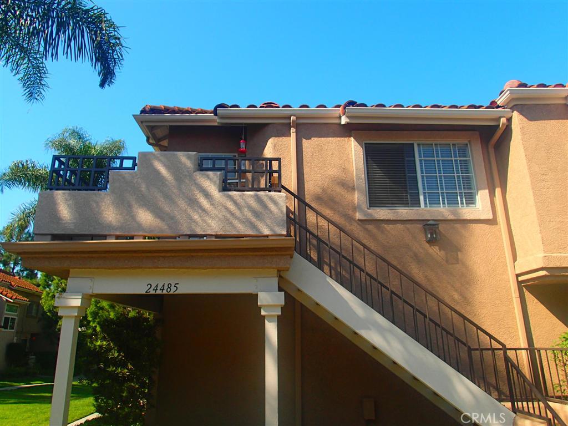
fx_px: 410
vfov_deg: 54.9
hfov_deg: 69.4
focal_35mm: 25
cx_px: 284
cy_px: 213
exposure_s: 1/125
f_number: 8
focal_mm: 4.5
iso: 100
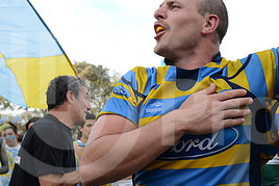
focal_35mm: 52
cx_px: 246
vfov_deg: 26.0
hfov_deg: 36.1
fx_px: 403
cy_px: 110
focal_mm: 24
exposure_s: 1/500
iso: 640
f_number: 4.5
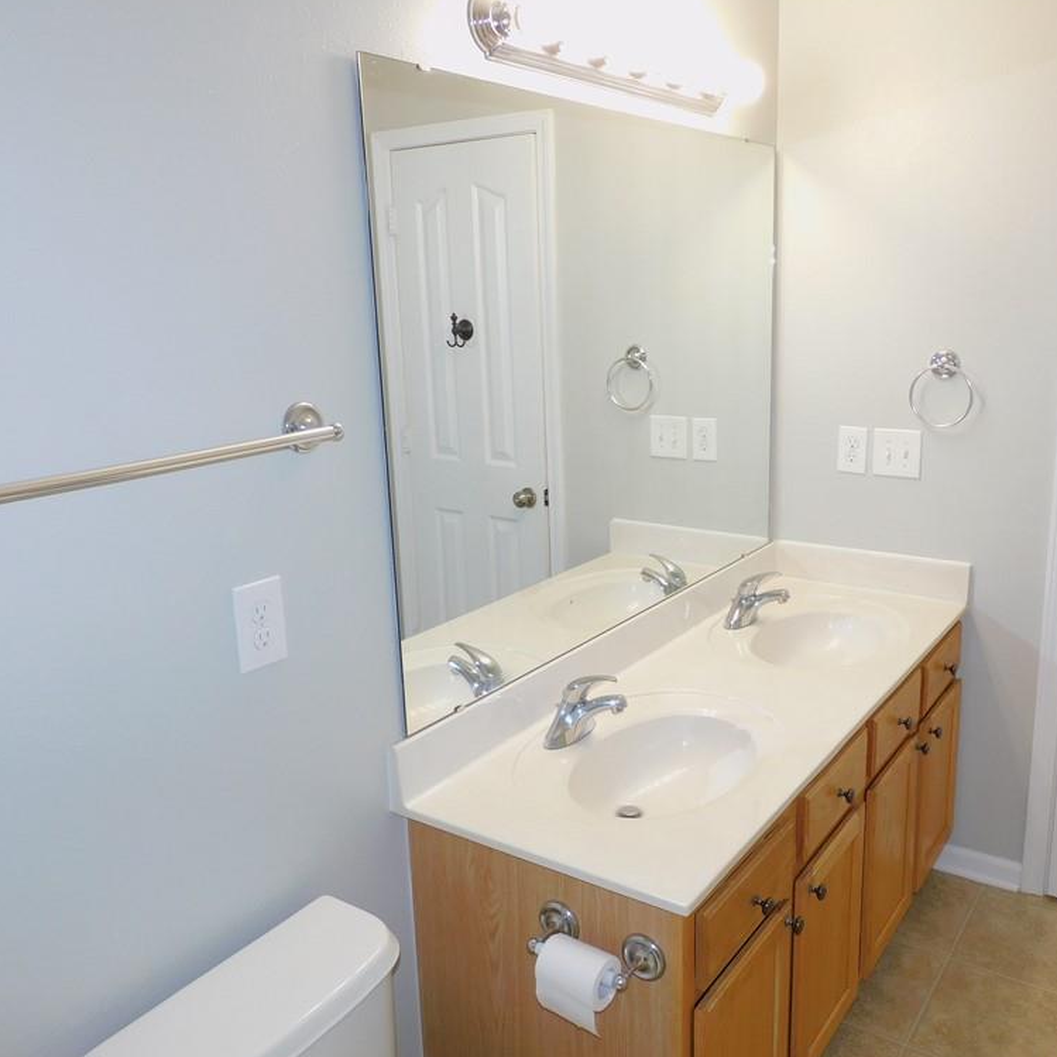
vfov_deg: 55.6
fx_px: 1002
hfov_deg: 55.4
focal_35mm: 29
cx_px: 604
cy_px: 526
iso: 200
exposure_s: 1/30
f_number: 3.3
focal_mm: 4.3
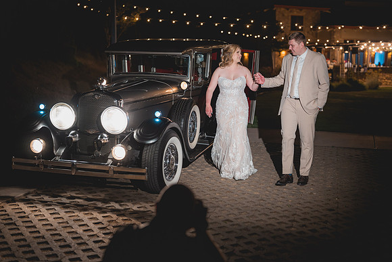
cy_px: 131
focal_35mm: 50
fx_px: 545
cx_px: 196
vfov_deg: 27.0
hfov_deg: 39.6
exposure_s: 1/100
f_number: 1.8
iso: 500
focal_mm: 50
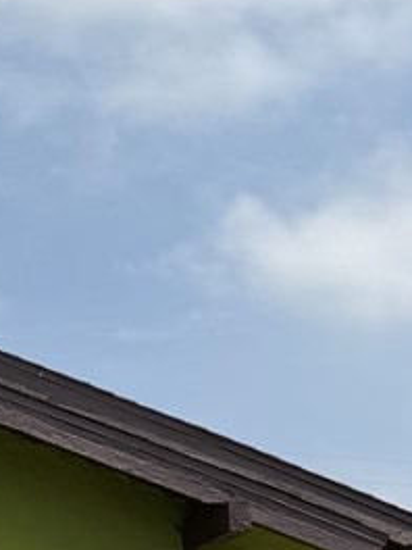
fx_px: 1476
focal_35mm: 93
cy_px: 502
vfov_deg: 20.6
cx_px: -331
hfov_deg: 14.1
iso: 80
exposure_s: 1/6173
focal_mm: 6.76
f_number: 1.78
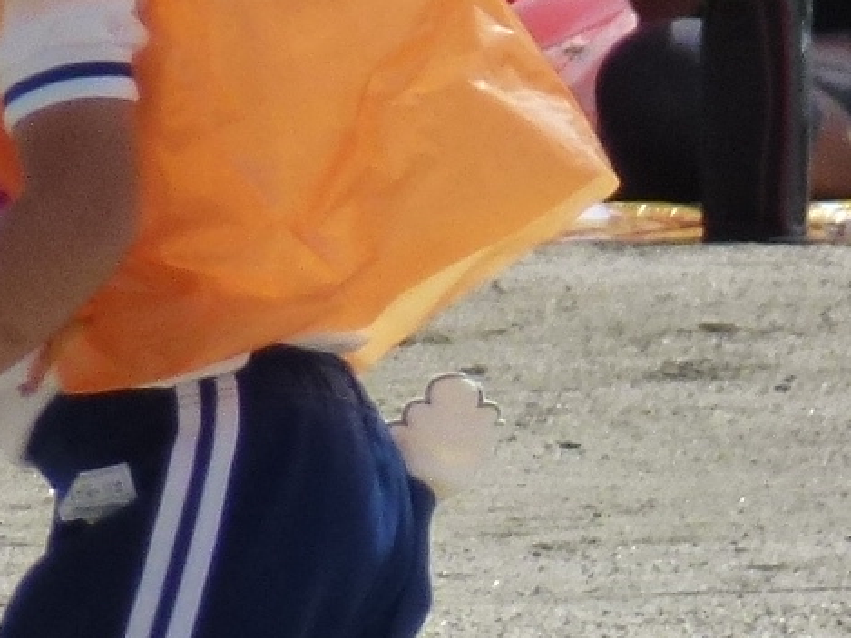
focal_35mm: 2094
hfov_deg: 0.9
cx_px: 1056
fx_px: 51492
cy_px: 589
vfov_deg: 0.7
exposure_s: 1/800
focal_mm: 68.8
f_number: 5.9
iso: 160
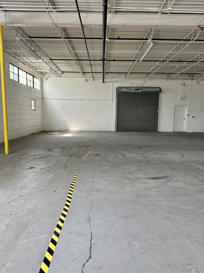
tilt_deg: -6.8
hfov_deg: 56.8
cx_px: 102
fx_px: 189
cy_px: 136
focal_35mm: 24
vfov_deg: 71.6
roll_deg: -1.3
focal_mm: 6.86
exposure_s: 1/120
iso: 125
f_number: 1.78
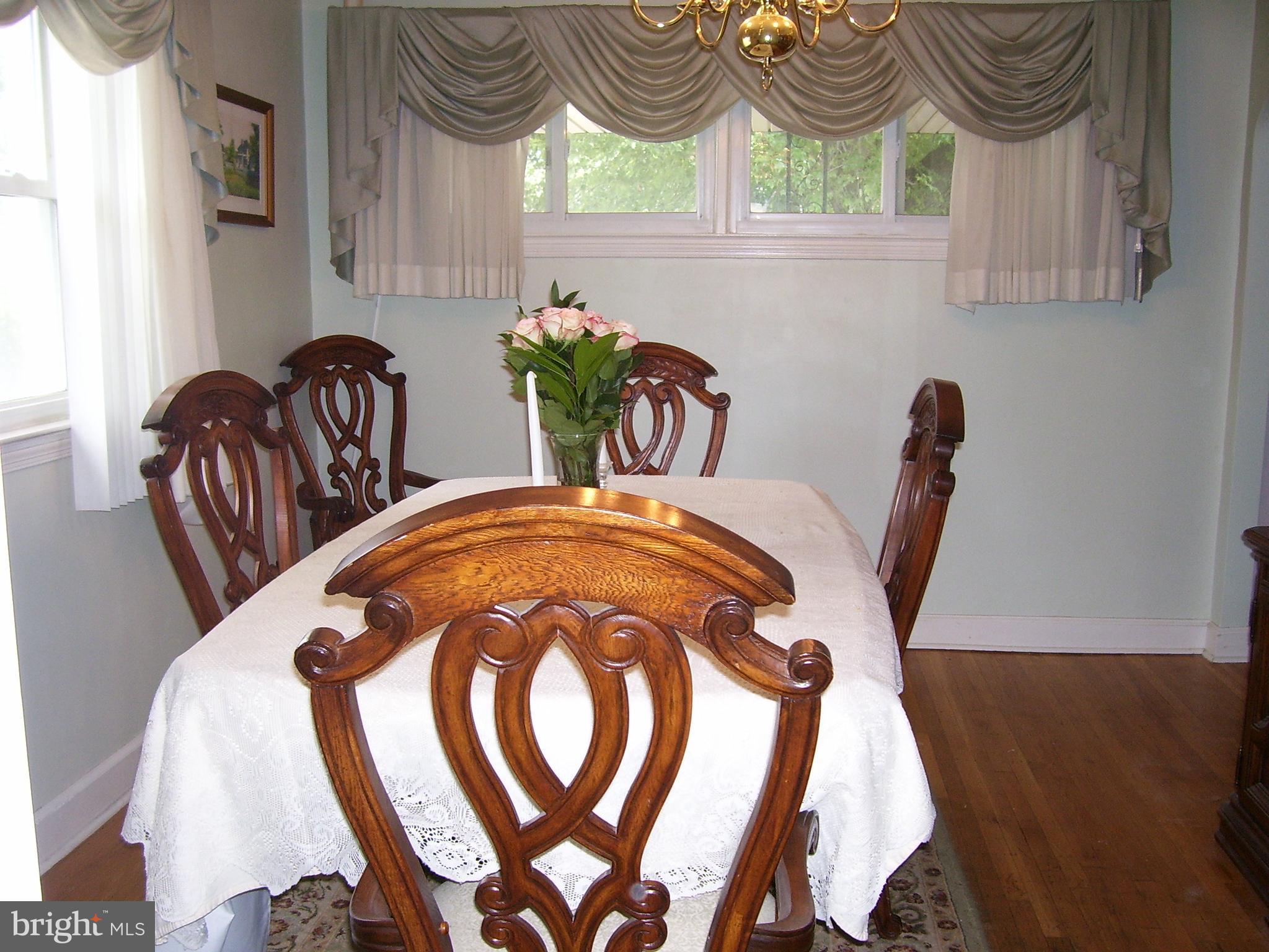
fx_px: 1247
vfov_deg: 41.8
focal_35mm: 34
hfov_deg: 53.9
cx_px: 634
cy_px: 476
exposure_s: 1/60
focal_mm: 5.6
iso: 125
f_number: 2.7
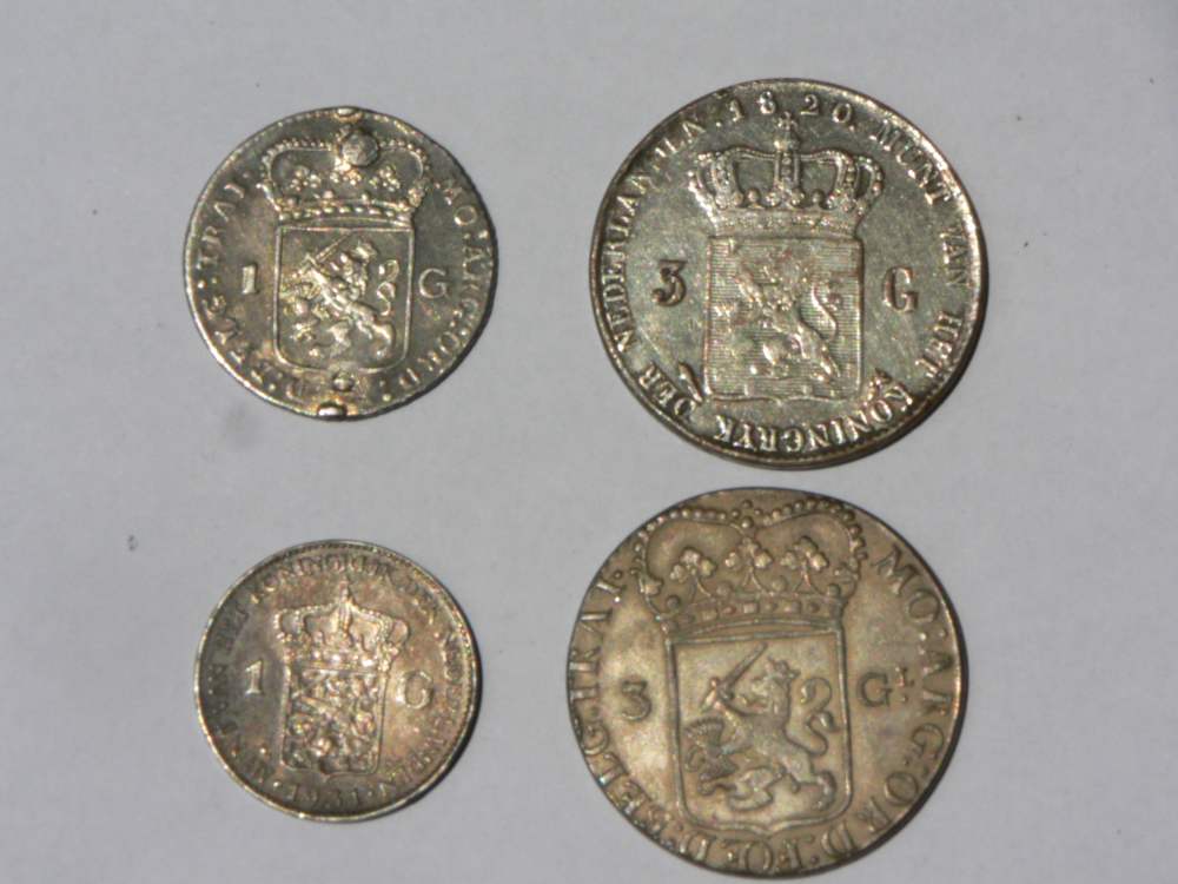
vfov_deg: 10.1
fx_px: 5002
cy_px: 442
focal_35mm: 147
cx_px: 589
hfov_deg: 13.4
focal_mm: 24.6
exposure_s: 1/800
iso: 80
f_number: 8
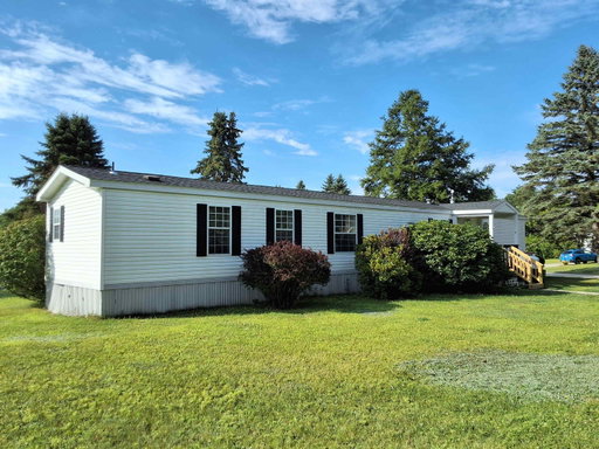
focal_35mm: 28
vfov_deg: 49.7
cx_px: 300
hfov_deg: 63.4
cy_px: 224
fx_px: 485
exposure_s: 1/1395
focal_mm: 2.91
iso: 32
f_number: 1.9
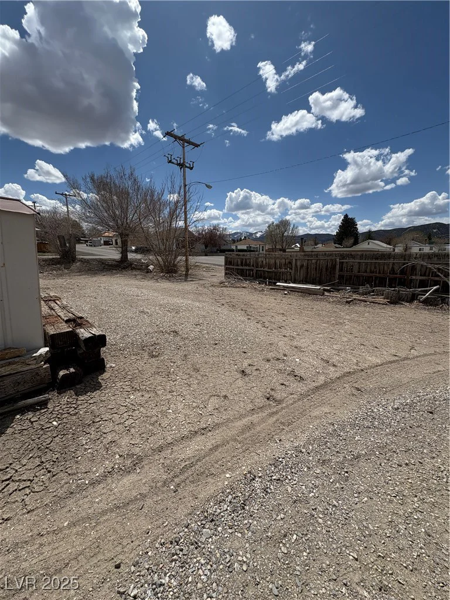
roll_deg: +1.4
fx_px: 243
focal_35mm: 14
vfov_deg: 102.1
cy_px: 300
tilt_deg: -10.5
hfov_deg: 85.7
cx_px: 225
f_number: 2.2
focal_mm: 2.22
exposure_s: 1/4132
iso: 50
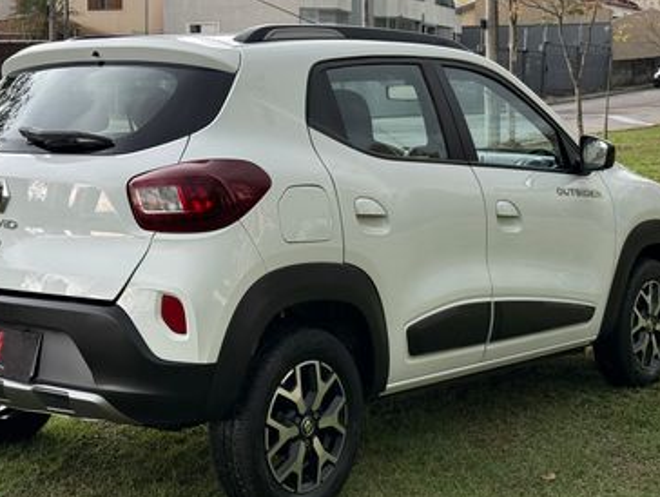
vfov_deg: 23.7
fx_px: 1184
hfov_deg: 31.1
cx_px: 285
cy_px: 261
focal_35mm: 62
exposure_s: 1/197
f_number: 1.78
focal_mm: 6.76
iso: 125
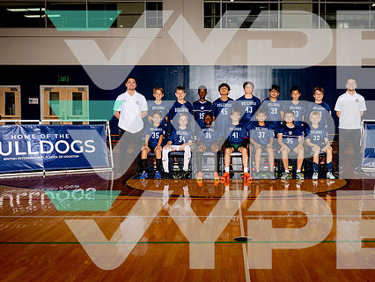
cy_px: 142
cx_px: 236
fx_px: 499
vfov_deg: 31.5
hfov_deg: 40.9
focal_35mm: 46
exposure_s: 1/250
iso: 800
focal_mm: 28
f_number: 8
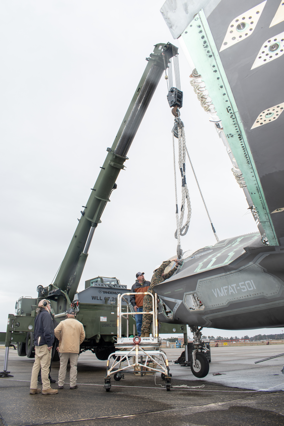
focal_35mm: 27
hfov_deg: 47.9
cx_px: 142
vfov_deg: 67.4
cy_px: 213
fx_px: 319
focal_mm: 18
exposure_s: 1/250
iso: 400
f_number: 8
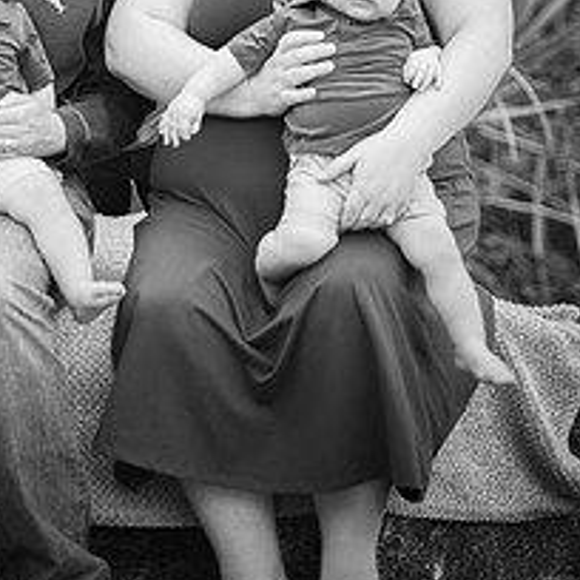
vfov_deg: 10.9
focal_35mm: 159
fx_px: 3014
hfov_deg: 11.0
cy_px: -14
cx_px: 178
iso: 160
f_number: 2
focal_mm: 85
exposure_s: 1/250
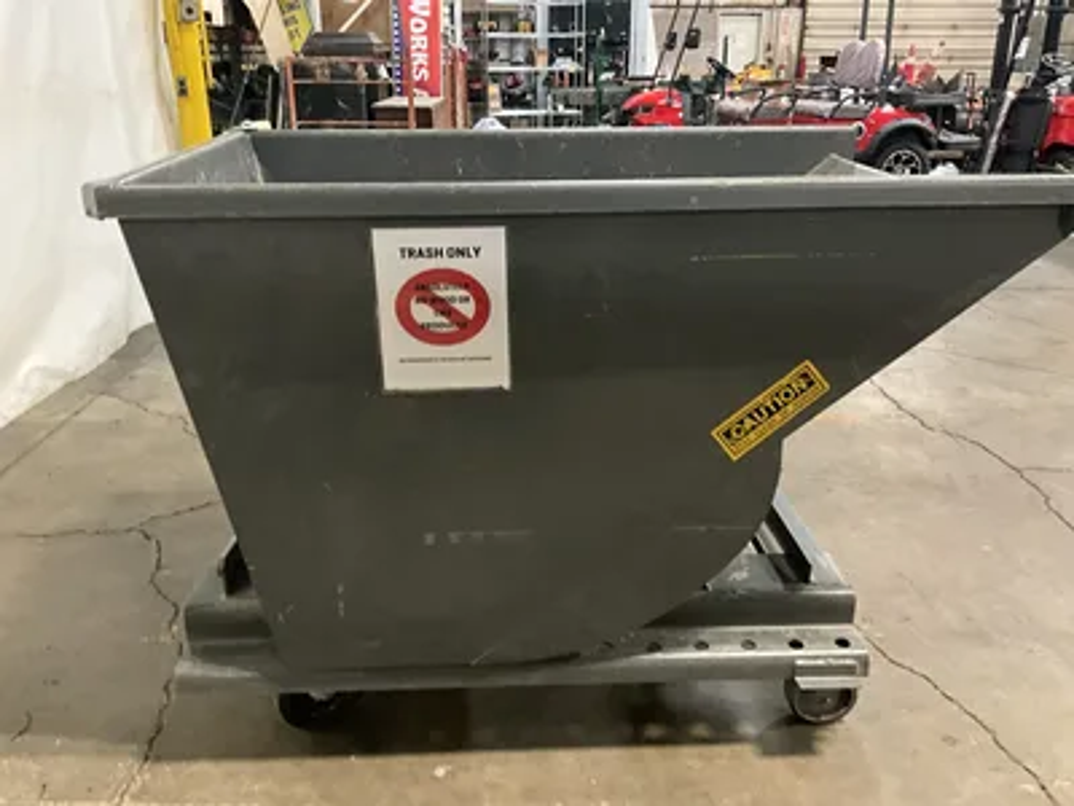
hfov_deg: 61.7
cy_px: 403
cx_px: 537
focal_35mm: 29
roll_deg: +3.6
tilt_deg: -21.2
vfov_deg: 48.2
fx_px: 900
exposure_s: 1/30
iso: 500
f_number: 1.8
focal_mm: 3
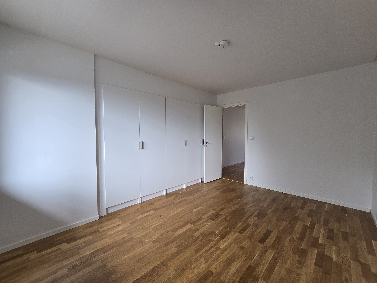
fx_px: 142
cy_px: 142
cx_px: 188
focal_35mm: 13
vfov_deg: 89.9
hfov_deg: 106.2
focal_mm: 2.2
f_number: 2.2
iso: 50
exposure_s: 1/120
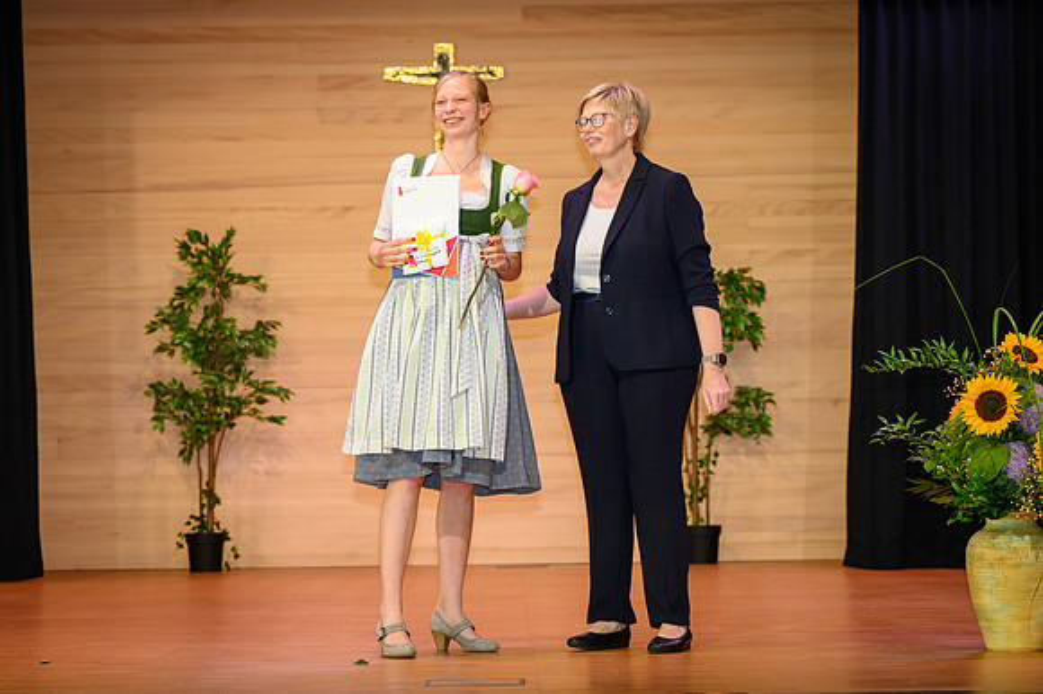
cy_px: 292
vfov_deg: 11.3
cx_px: 484
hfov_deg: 16.9
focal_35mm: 122
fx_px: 3520
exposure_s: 1/200
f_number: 5
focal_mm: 105
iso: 2000
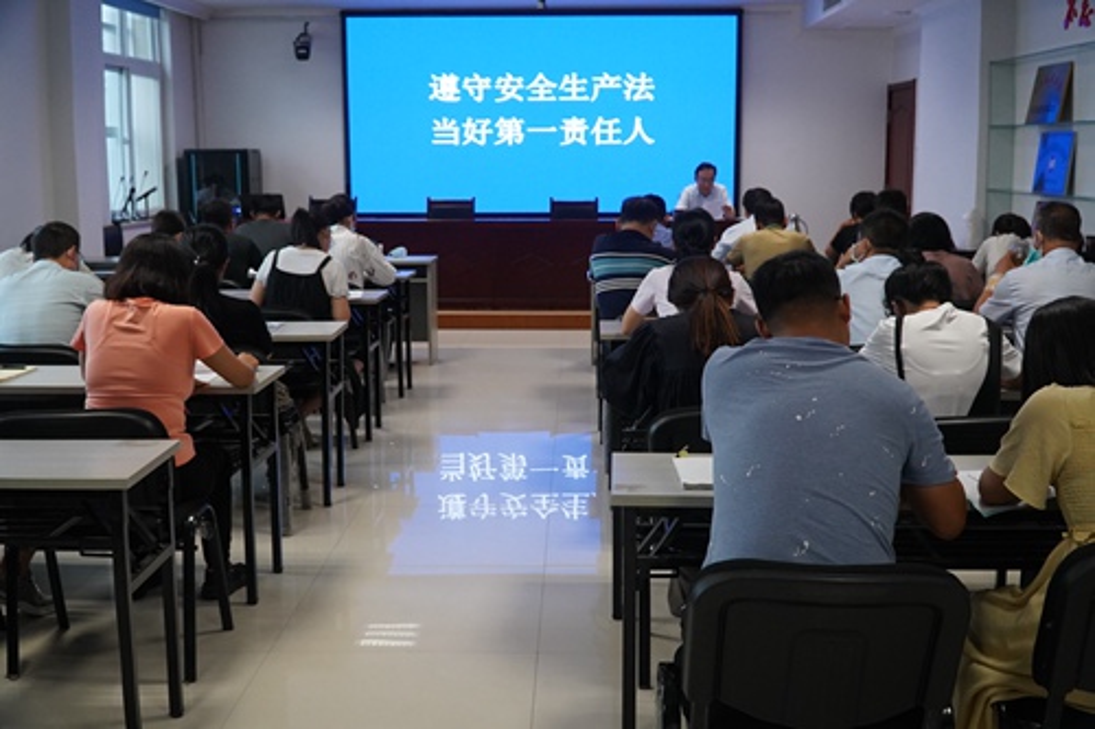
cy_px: 364
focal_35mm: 36
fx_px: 1095
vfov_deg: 36.8
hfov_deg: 53.1
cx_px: 548
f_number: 4
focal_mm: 24
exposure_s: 1/160
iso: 2000
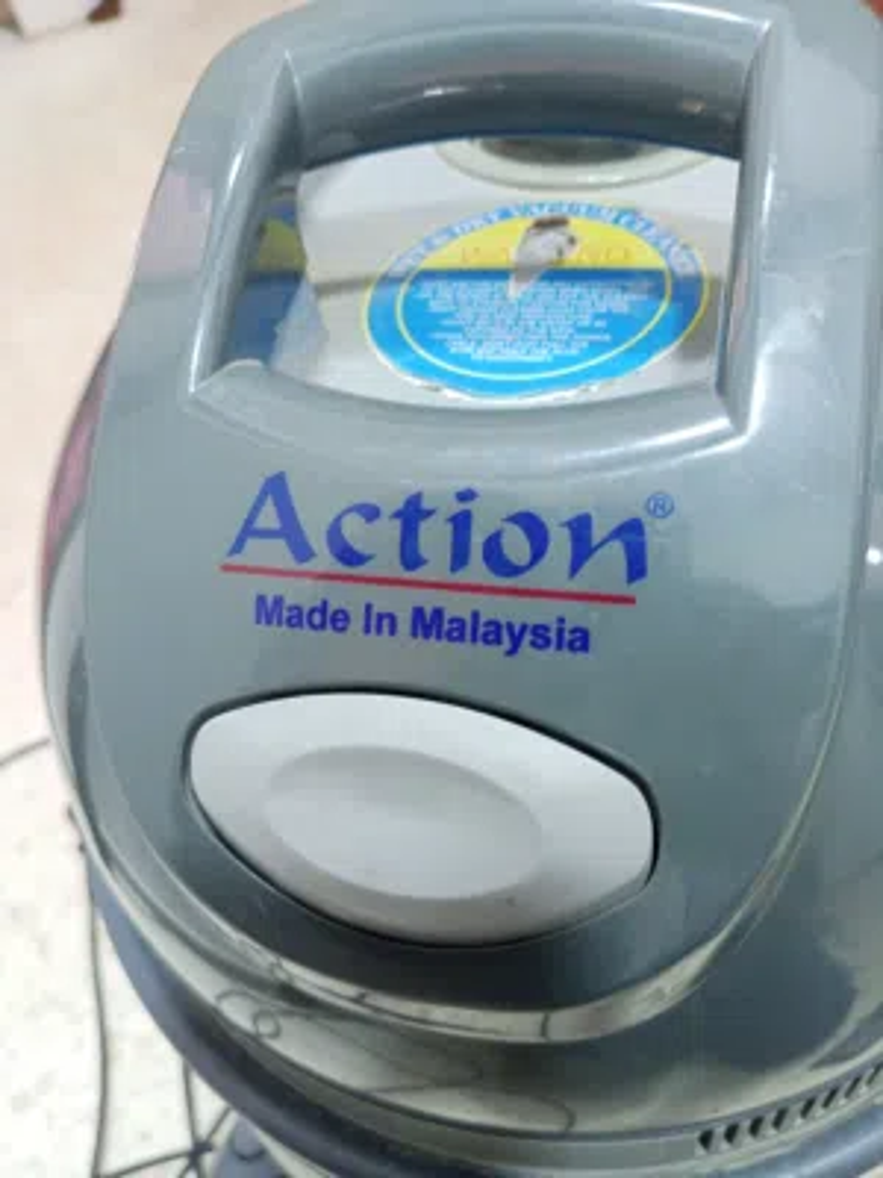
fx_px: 918
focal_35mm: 27
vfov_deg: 65.3
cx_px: 442
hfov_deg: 51.4
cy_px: 589
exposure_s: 1/40
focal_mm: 4.11
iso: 1408
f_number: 1.6
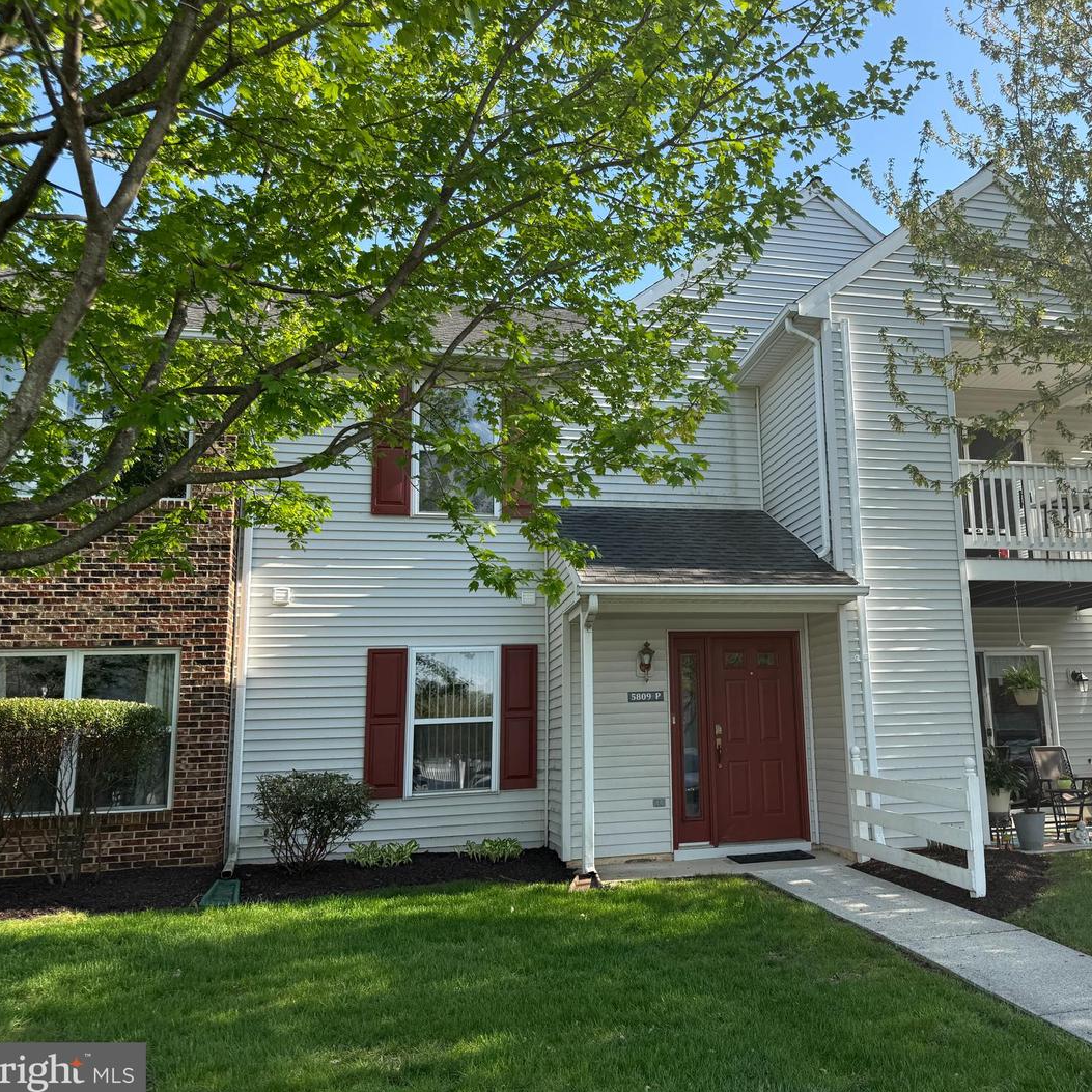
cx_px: 710
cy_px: 542
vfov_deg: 55.6
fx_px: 1035
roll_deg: +2.4
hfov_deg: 54.7
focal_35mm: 29
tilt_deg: +11.1
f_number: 1.78
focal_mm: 6.76
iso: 80
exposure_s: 1/1410
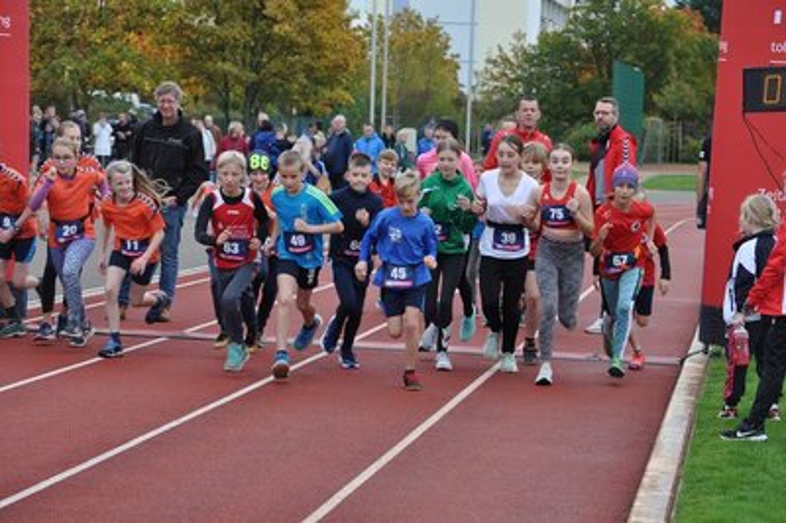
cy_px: 262
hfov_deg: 14.0
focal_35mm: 147
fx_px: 3207
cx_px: 393
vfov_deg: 9.3
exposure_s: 1/160
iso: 200
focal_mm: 98
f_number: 6.3
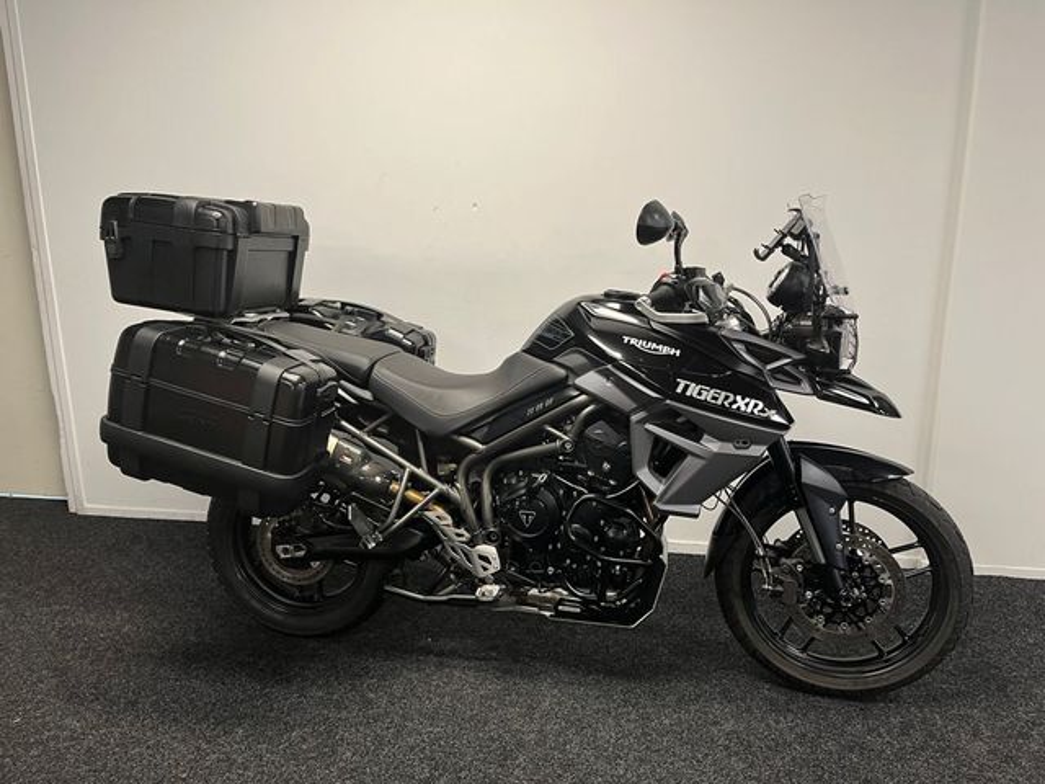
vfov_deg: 53.1
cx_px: 522
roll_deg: +0.9
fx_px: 785
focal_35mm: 26
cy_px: 392
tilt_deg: -13.2
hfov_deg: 67.3
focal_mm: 5.1
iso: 80
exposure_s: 1/50
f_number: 1.6
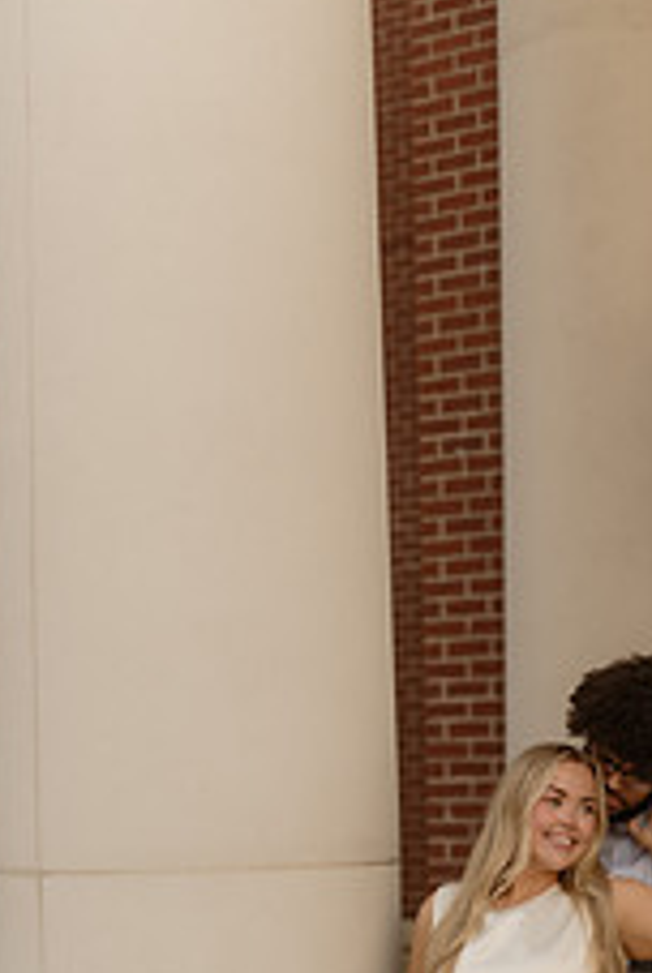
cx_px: 618
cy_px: 832
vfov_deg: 20.3
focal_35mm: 99
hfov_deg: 13.7
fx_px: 2681
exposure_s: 1/250
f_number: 1.4
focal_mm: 50
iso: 250
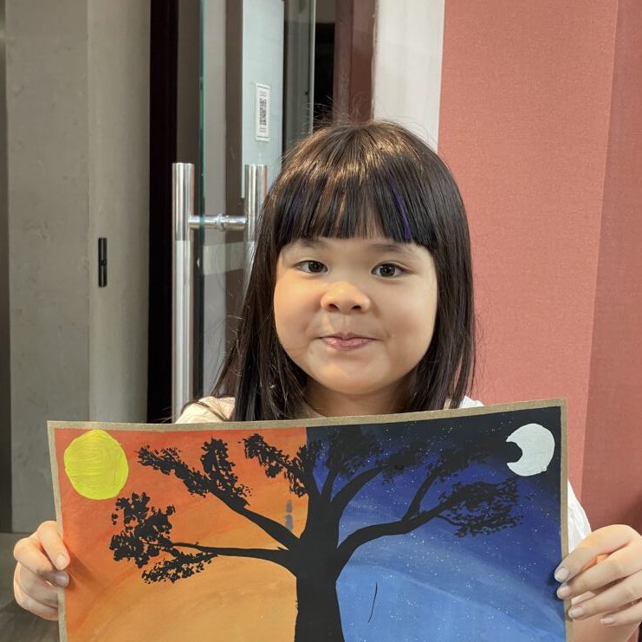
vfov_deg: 27.5
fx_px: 1301
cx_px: 320
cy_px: 431
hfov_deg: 27.7
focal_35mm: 62
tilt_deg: -10.2
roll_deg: -1.8
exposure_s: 1/50
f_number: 2
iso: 200
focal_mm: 6
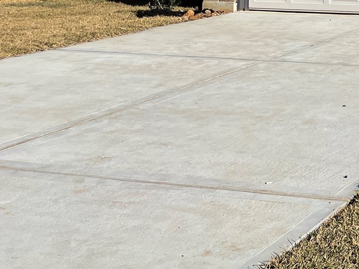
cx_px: 517
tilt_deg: +2.0
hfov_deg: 21.2
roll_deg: -0.7
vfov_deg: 17.2
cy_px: -88
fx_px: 829
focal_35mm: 80
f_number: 1.6
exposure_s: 1/5814
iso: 32
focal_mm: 4.2
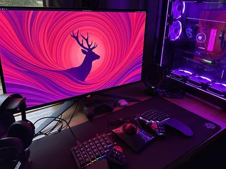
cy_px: 79
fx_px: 196
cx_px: 123
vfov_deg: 46.8
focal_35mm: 30
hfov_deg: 59.9
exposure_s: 1/60
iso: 640
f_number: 1.78
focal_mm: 6.86
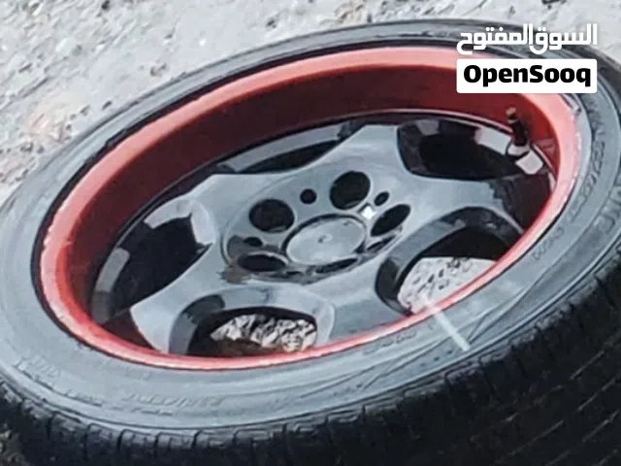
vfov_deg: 53.1
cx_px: 310
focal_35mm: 26
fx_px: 466
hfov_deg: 67.3
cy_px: 233
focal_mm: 4.3
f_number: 2.4
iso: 200
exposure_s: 1/60.2
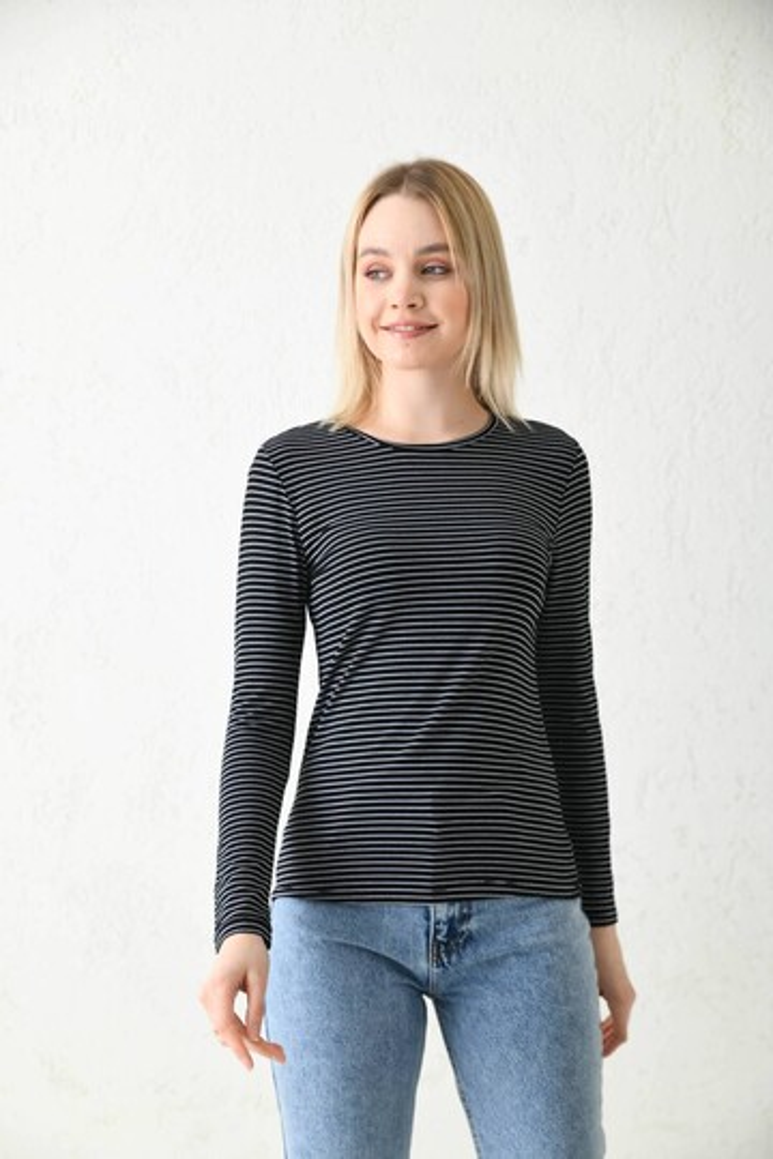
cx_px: 386
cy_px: 580
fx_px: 2126
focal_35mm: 66
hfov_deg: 20.6
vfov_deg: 30.5
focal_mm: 66
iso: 100
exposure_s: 1/160
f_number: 5.6
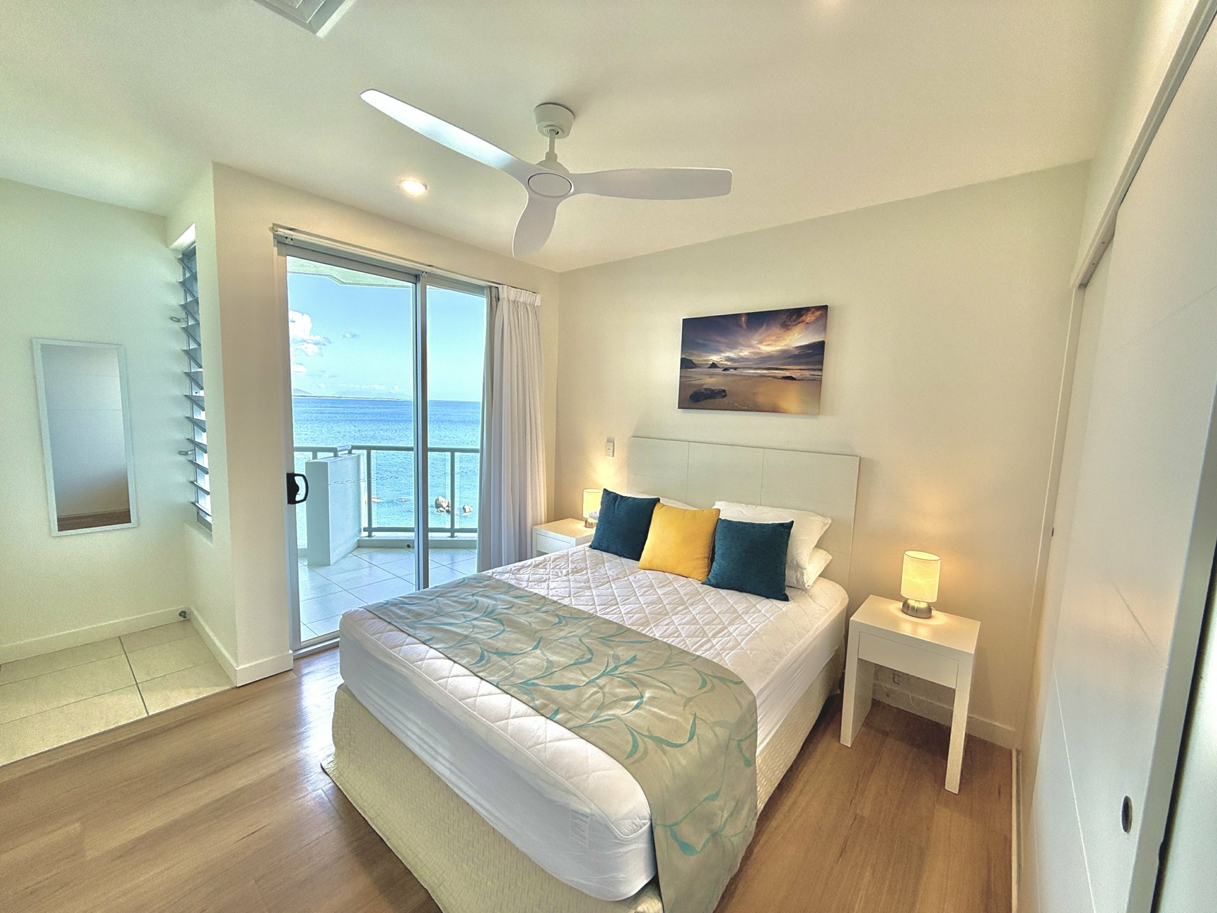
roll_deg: -1.9
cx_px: 608
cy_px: 456
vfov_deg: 85.7
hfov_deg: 102.1
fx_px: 492
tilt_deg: -6.3
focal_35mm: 14
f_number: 2.2
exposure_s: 1/199
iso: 64
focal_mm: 2.22
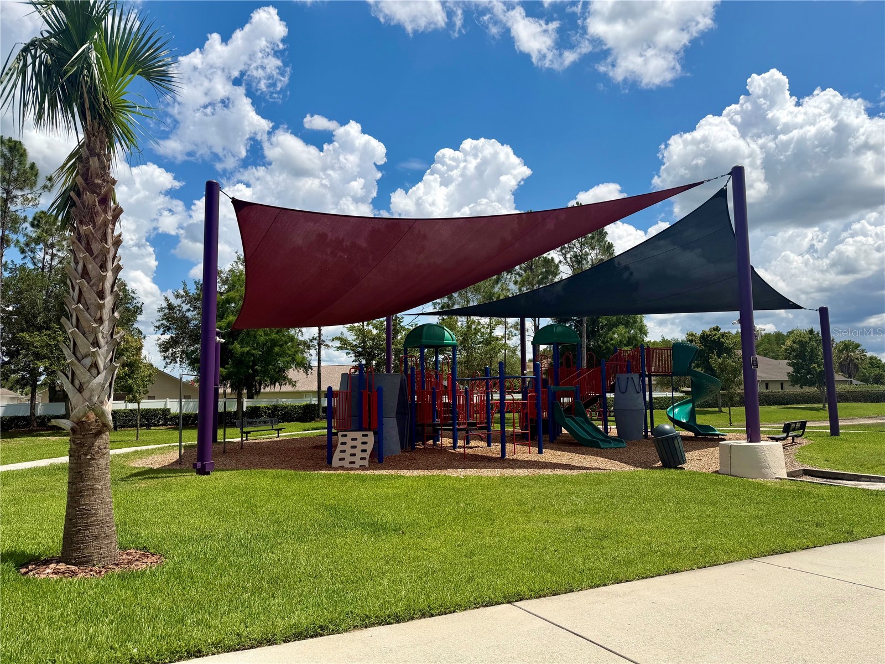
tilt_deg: +5.9
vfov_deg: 56.8
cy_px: 332
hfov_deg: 71.6
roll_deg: +0.9
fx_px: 614
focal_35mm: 24
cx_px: 442
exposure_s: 1/8130
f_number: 1.78
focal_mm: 6.76
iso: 80
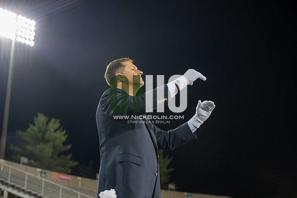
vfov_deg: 22.6
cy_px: 99
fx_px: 495
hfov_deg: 33.4
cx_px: 148
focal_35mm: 60
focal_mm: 60
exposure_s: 1/500
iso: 2500
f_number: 4
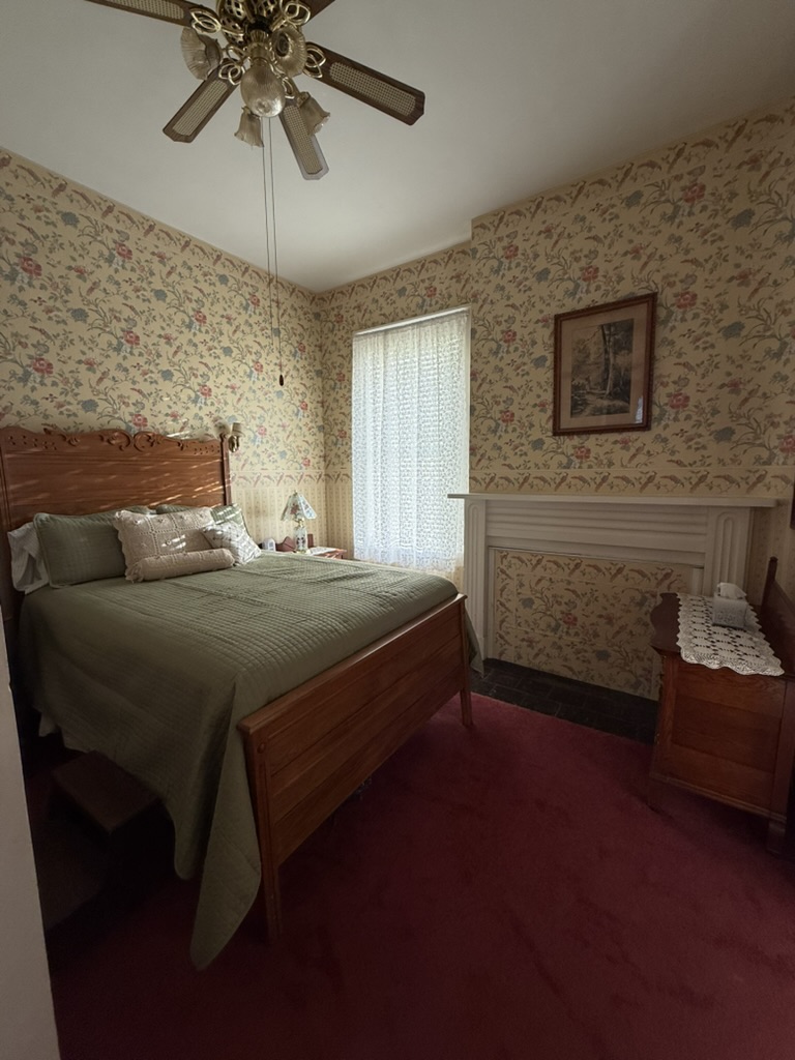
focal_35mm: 14
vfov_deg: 102.1
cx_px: 398
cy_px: 530
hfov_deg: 85.7
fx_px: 429
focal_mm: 2.22
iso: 80
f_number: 2.2
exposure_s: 1/99
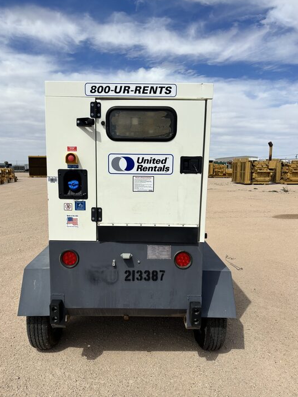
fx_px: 333
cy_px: 217
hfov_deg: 48.2
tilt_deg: -8.7
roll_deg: -0.2
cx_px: 136
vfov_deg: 61.5
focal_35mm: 29
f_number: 1.6
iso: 50
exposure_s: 1/6711
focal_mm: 5.96
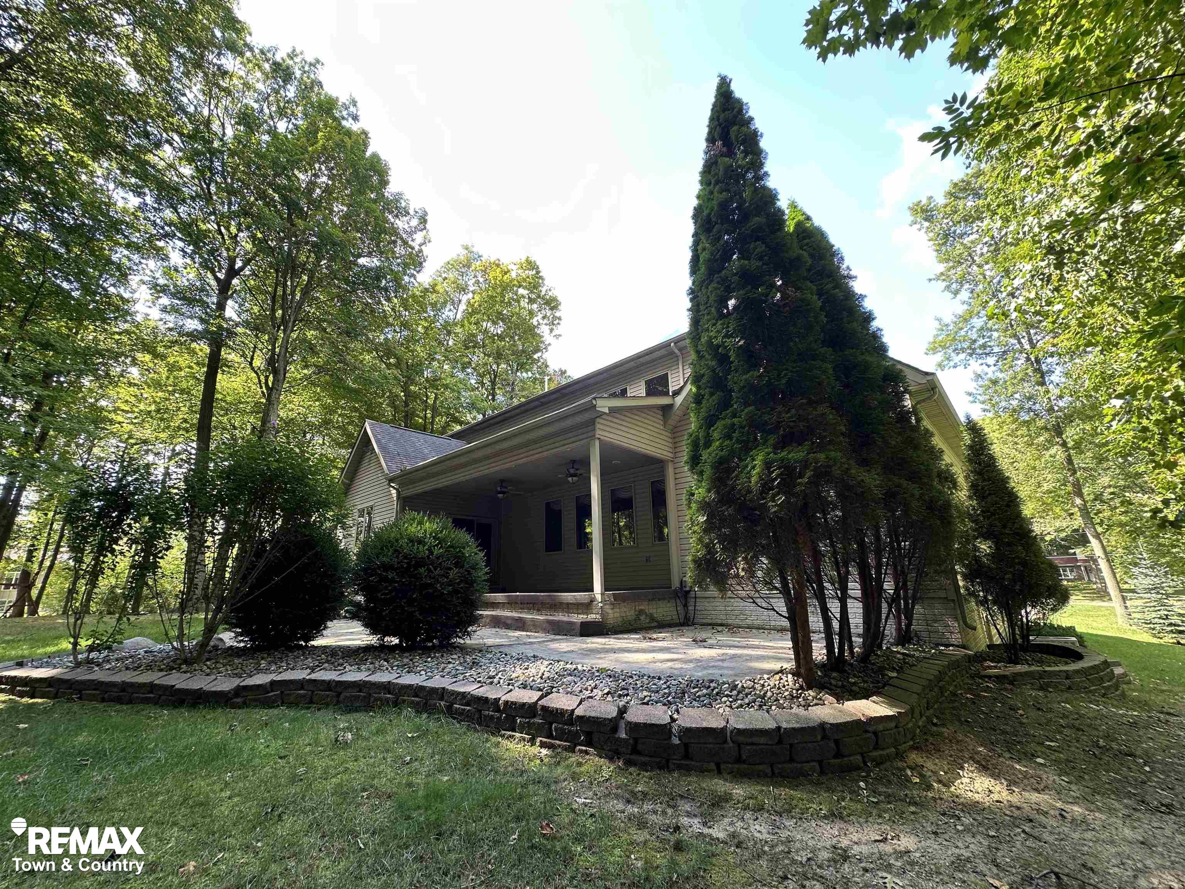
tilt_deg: +16.5
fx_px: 479
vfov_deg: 85.7
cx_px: 592
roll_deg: +1.3
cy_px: 444
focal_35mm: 14
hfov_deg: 102.1
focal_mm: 2.22
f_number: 2.2
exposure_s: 1/99
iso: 50
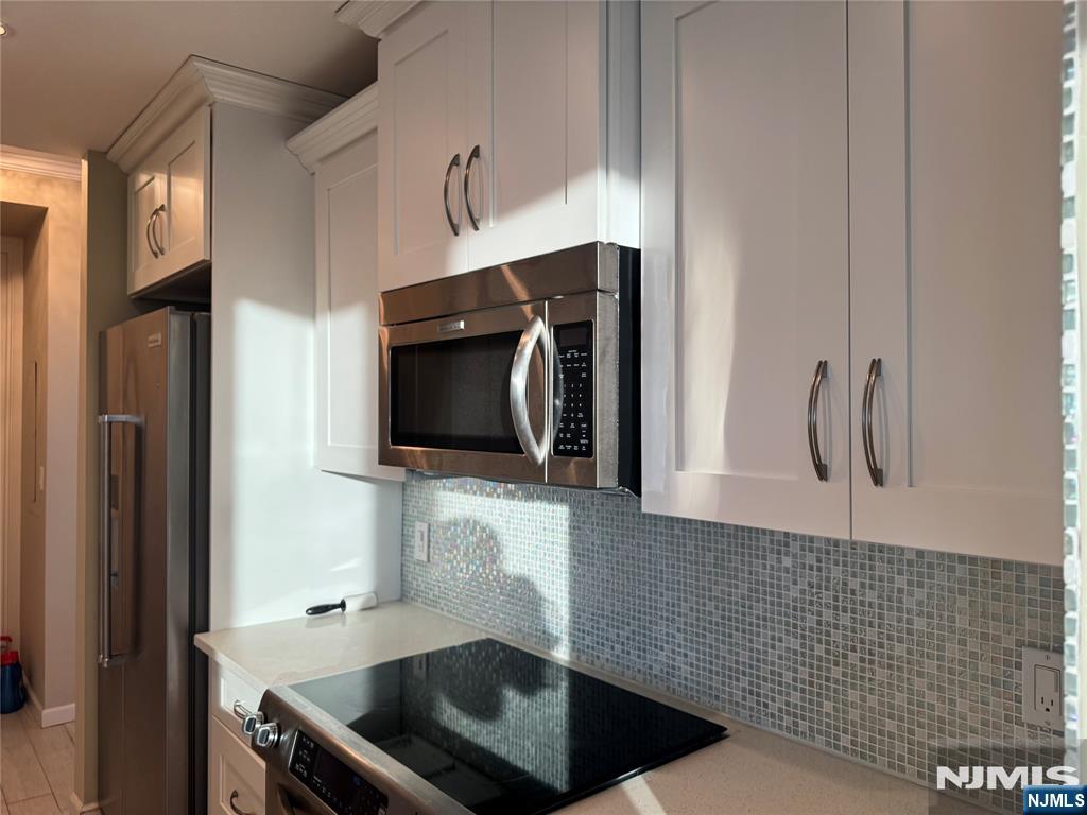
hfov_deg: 71.6
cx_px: 544
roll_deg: -1.4
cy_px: 408
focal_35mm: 24
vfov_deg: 56.8
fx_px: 754
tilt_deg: +0.6
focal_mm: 6.76
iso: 200
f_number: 1.78
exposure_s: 1/120
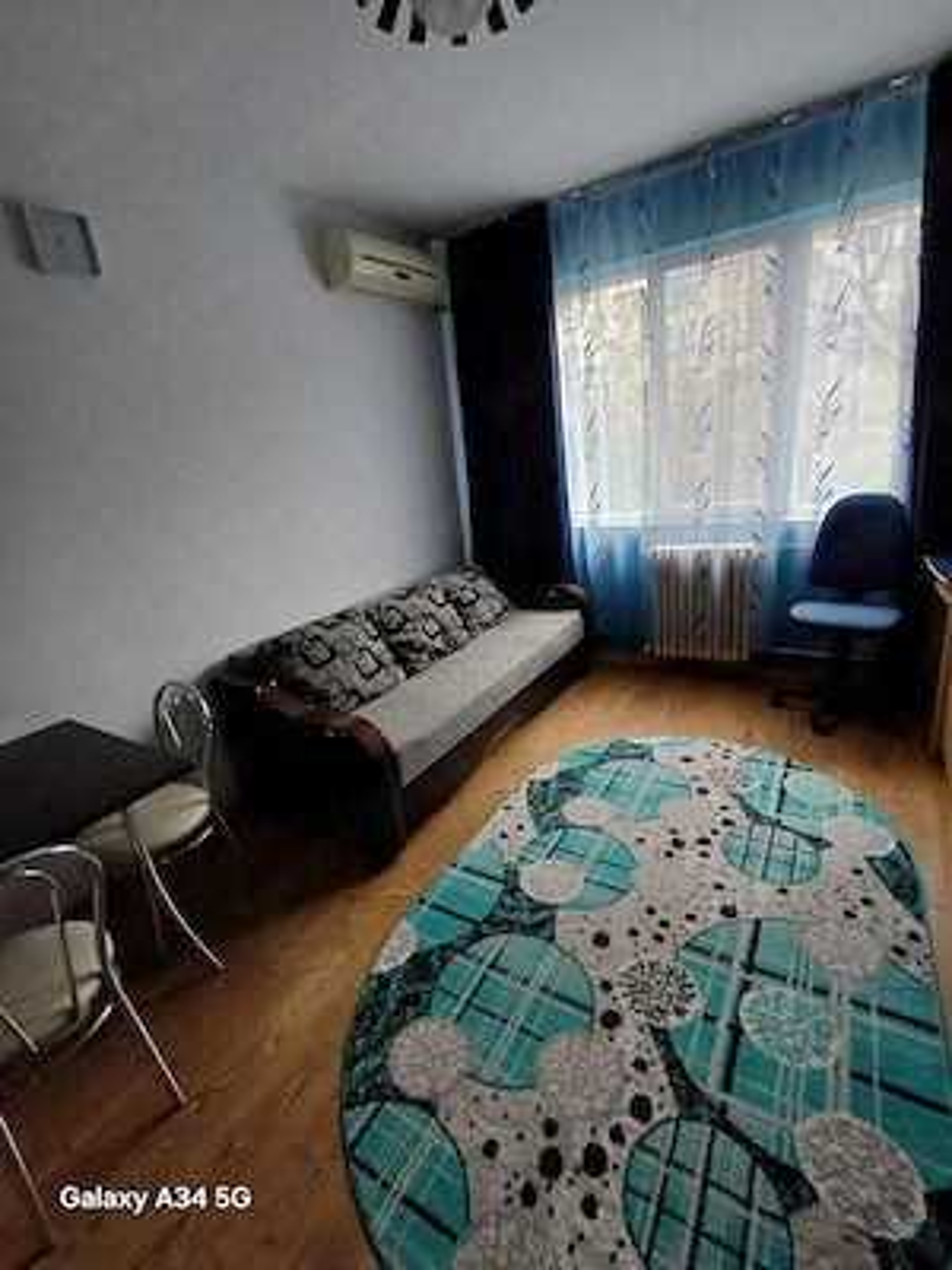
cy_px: 635
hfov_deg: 78.1
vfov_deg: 94.5
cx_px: 476
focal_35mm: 16
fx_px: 587
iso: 100
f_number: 2.2
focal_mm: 1.64
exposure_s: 1/50
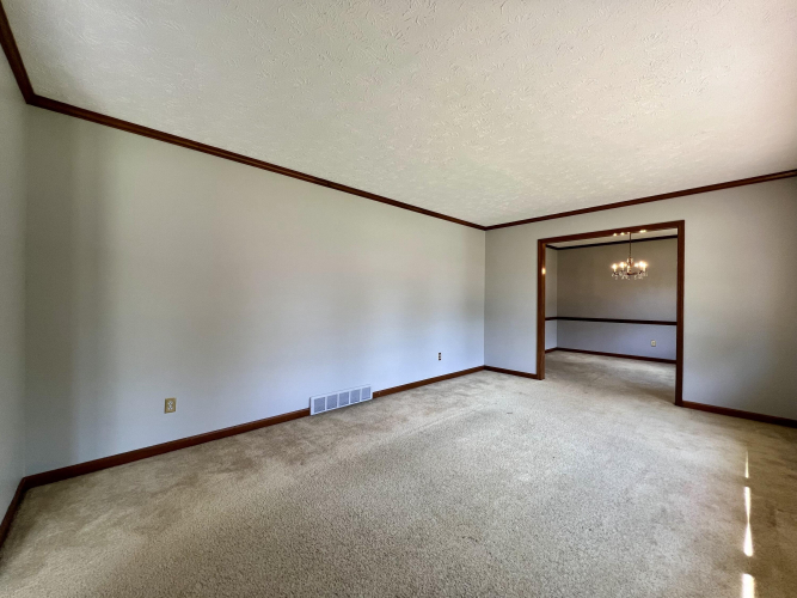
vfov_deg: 89.9
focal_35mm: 13
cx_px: 398
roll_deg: -0.6
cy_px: 299
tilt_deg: -1.0
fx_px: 299
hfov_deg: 106.2
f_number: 1.8
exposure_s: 1/99
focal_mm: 1.57
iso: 80
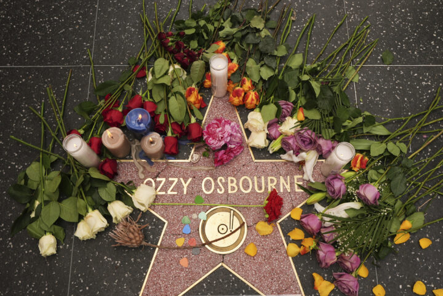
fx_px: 406
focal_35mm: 33
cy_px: 148
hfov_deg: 57.2
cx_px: 222
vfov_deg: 40.0
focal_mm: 22
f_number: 8
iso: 250
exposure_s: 1/500
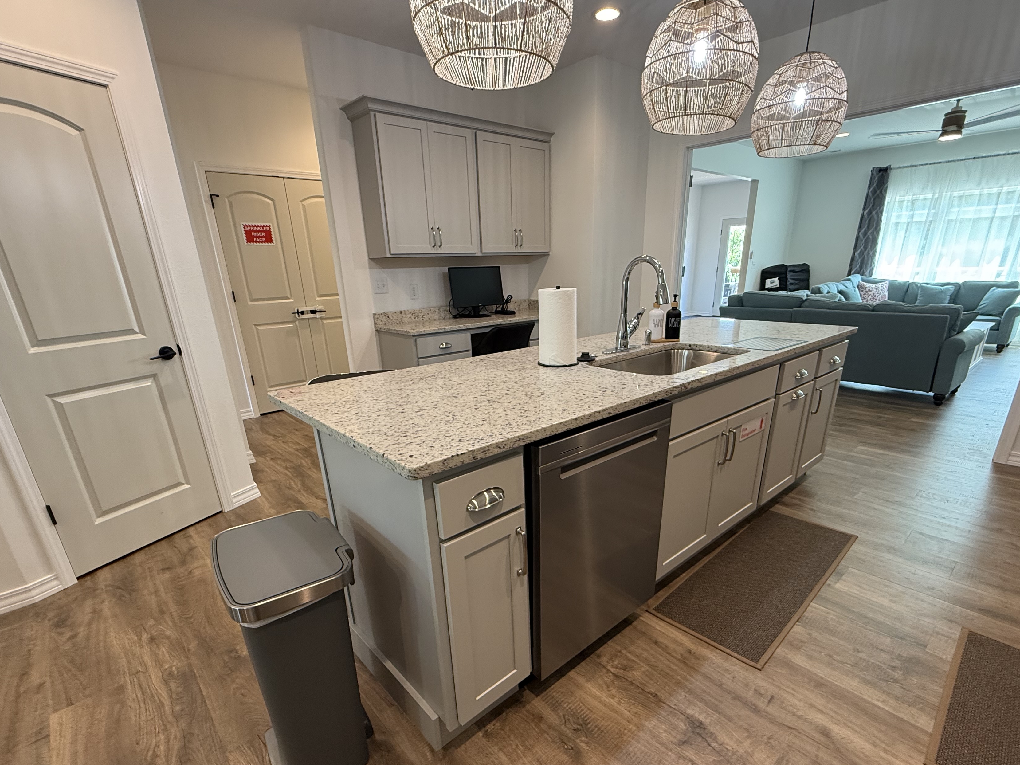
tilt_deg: -19.9
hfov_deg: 91.0
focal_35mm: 17
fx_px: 501
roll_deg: +2.7
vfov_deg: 74.1
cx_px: 523
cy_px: 452
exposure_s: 1/60
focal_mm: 2.22
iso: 200
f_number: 2.2
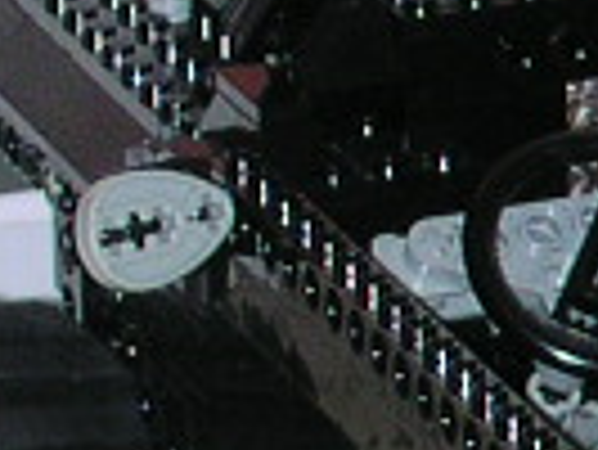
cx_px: 1389
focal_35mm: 491
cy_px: 648
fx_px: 8490
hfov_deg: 4.0
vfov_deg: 3.0
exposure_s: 1/60
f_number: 3.5
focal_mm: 9.7
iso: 100
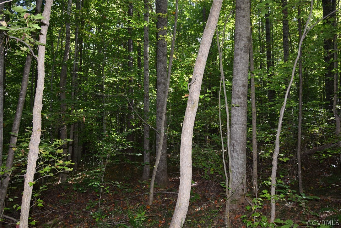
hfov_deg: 61.9
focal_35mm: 30
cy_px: 114
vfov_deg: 43.6
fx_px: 284
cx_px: 170
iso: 800
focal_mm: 20
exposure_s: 1/125
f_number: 5.6
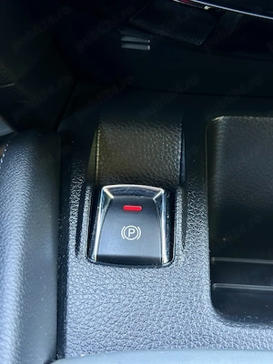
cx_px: 136
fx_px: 505
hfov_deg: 30.3
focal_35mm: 48
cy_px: 182
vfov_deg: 39.7
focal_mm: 6.86
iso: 125
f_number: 1.78
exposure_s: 1/63
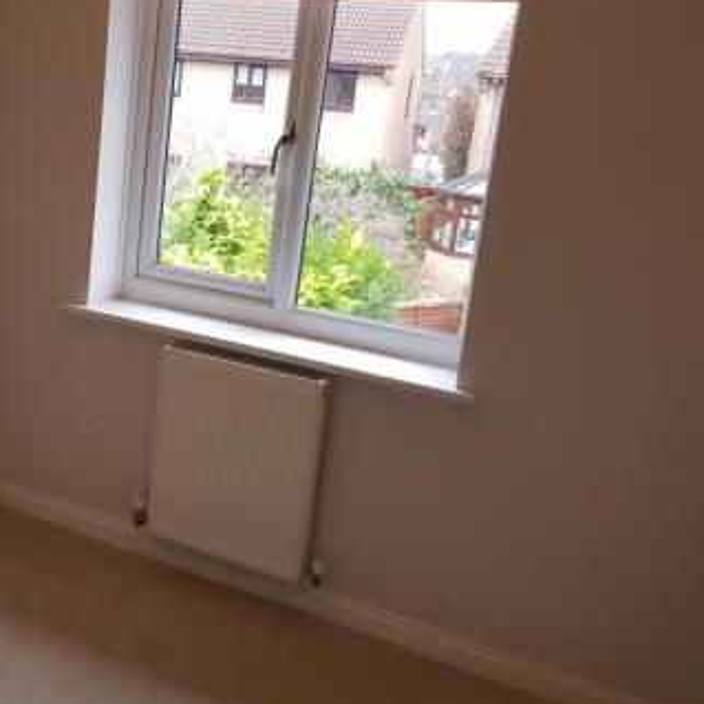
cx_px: 164
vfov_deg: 40.0
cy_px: 332
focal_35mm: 42
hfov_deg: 38.8
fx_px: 966
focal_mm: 4.2
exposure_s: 1/50
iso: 100
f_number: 1.7
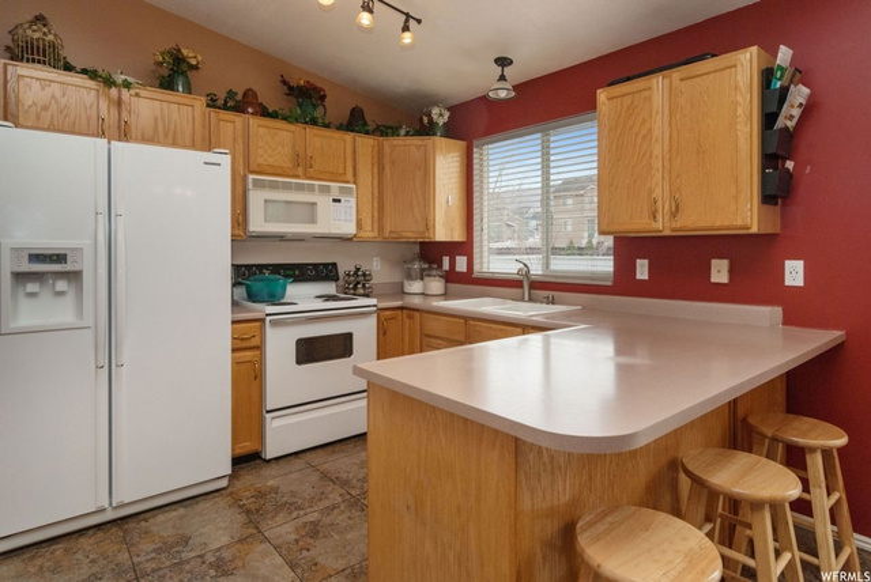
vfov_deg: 67.5
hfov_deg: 89.9
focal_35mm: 18
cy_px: 291
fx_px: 436
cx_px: 436
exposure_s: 1/125
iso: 200
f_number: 5.6
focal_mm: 12
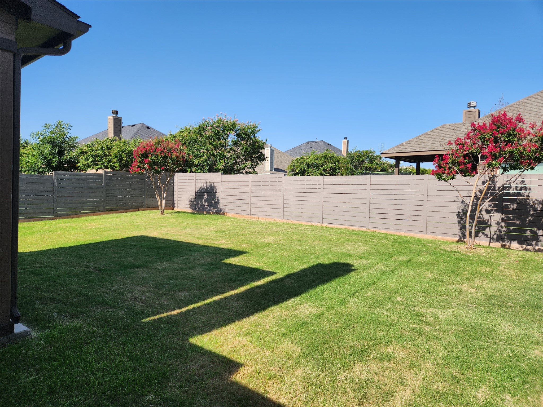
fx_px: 361
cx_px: 272
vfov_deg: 58.9
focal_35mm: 23
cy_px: 204
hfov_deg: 73.9
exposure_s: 1/1290
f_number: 1.8
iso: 20
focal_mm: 5.4
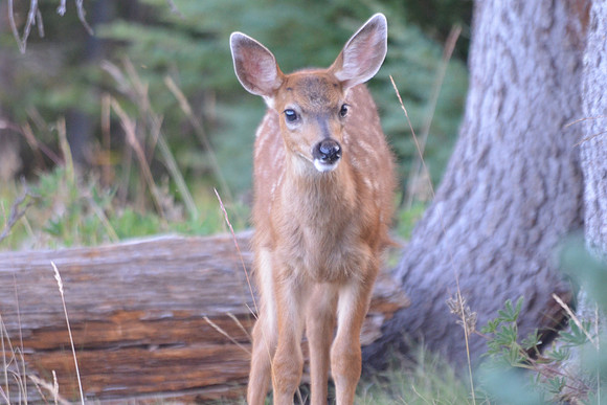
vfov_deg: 3.1
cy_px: 202
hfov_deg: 4.6
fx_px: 7589
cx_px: 304
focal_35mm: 450
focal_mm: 300
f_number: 5.6
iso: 1600
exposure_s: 1/100
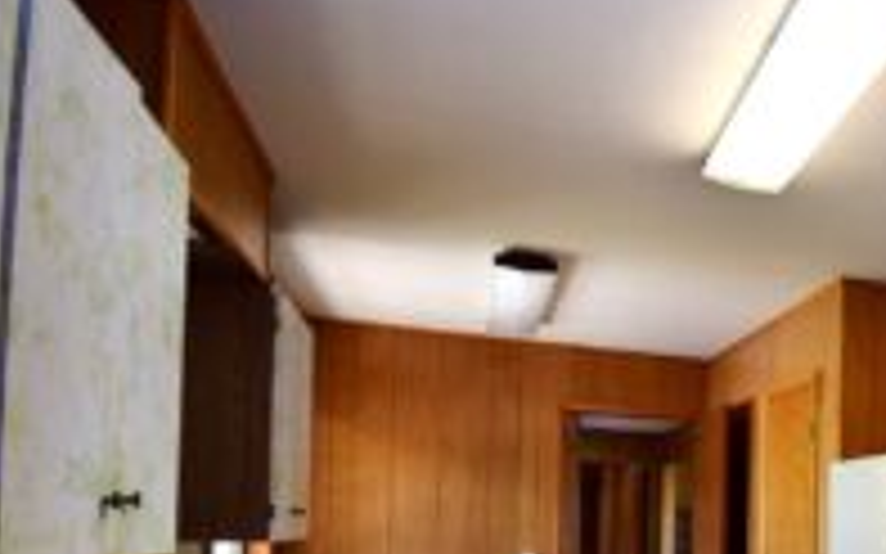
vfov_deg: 37.7
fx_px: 748
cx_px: 882
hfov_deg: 50.0
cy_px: 507
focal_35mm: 31
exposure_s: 1/60
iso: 400
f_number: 4
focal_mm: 10
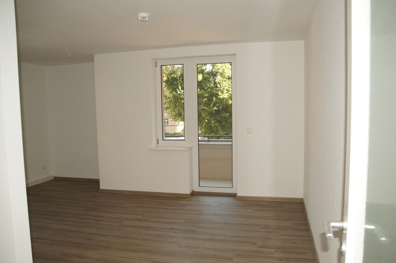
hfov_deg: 67.4
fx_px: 297
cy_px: 132
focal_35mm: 27
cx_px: 198
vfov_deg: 47.8
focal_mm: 18
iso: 100
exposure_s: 1/60
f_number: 4
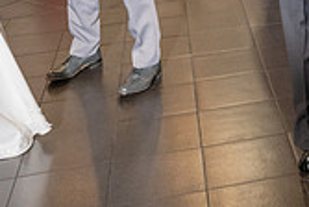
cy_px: -114
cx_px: 403
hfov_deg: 19.4
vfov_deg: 13.3
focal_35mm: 97
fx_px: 834
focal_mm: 28
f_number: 3.5
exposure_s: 1/125
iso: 800
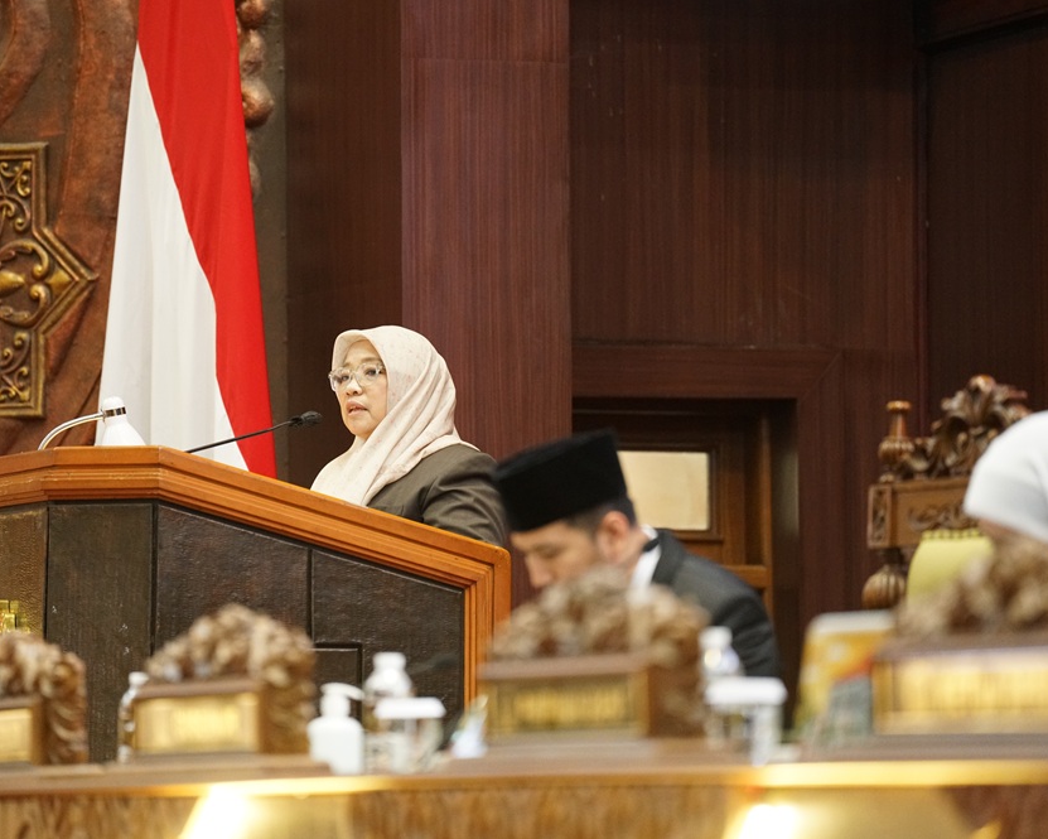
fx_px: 7011
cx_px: 441
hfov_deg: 8.5
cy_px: 420
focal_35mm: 226
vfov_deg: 6.8
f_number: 2.8
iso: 6400
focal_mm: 200
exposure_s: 1/125
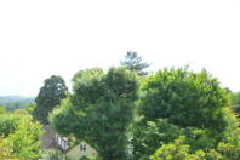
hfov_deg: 44.7
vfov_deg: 35.7
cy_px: 127
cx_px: -2
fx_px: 240
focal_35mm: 36
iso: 100
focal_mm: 10
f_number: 7.1
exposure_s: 1/200
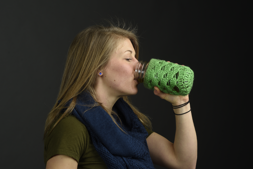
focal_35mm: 86
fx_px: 605
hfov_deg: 23.6
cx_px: 126
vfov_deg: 15.9
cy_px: 84
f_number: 9
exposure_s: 1/125
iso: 100
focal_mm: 86
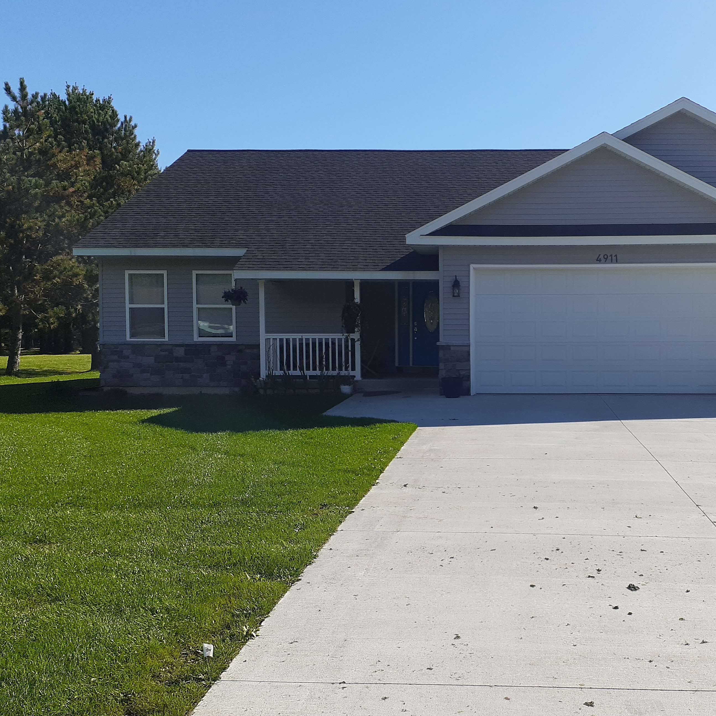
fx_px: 889
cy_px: 386
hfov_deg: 42.8
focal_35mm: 38
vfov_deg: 43.8
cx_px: 513
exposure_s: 1/1757
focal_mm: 3.6
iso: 40
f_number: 1.9
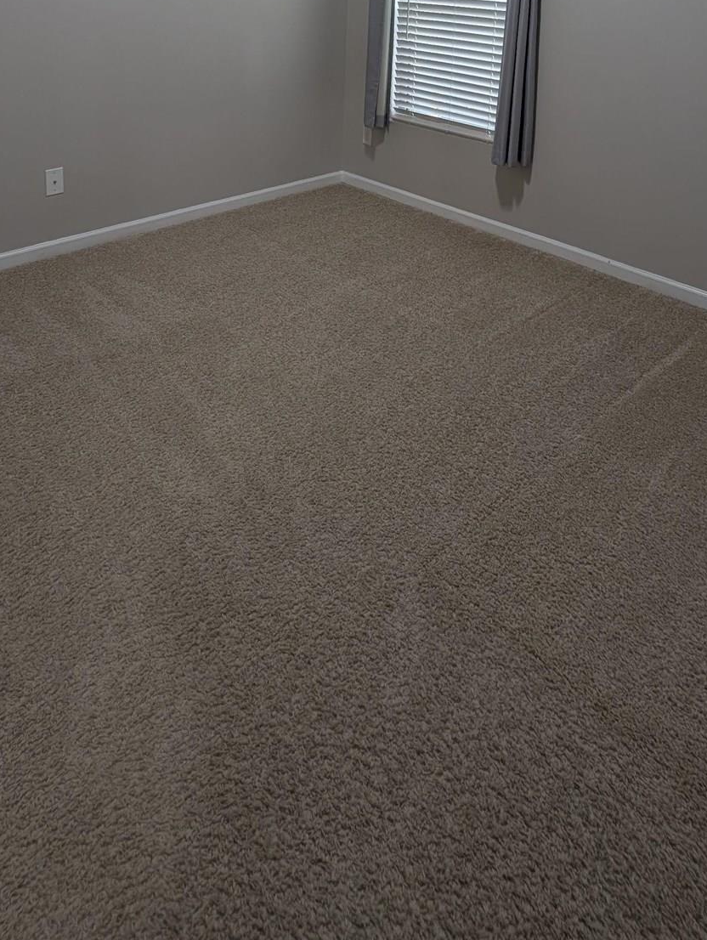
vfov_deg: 57.9
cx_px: 365
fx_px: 679
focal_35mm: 25
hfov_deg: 55.0
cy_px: 70
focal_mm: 2.23
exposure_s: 1/40
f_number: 1.95
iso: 46
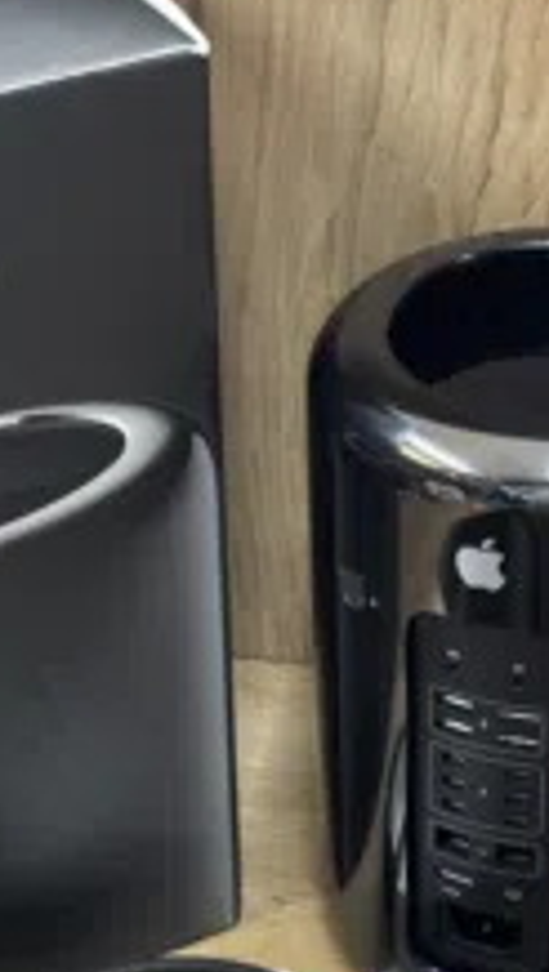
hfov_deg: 12.6
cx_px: 121
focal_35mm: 96
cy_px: 540
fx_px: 2479
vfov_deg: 22.2
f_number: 1.78
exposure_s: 1/33
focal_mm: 6.76
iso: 250
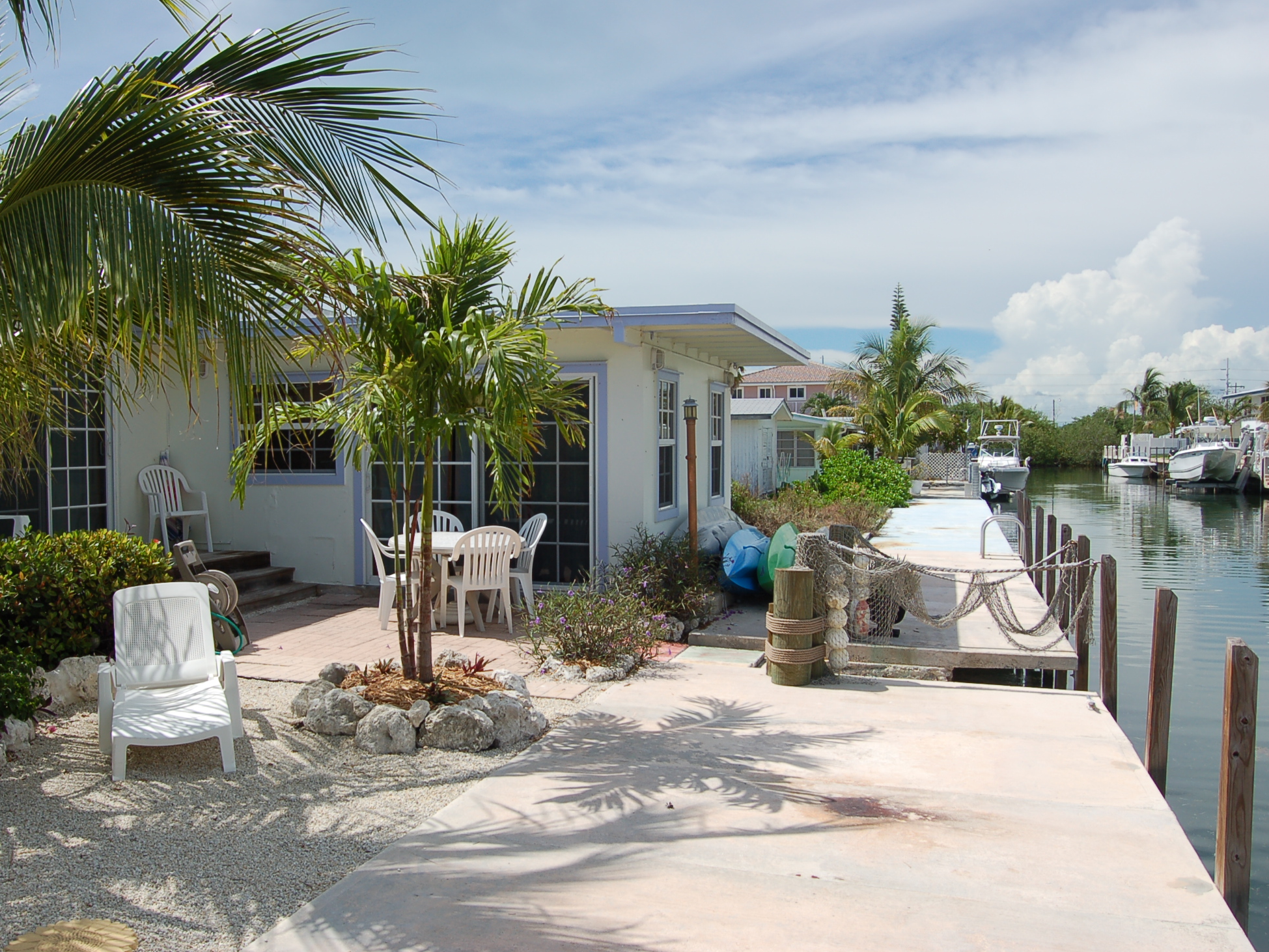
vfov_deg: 46.8
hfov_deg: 59.7
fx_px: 1100
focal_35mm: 30
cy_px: 472
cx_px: 550
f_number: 10
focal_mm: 18
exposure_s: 1/400
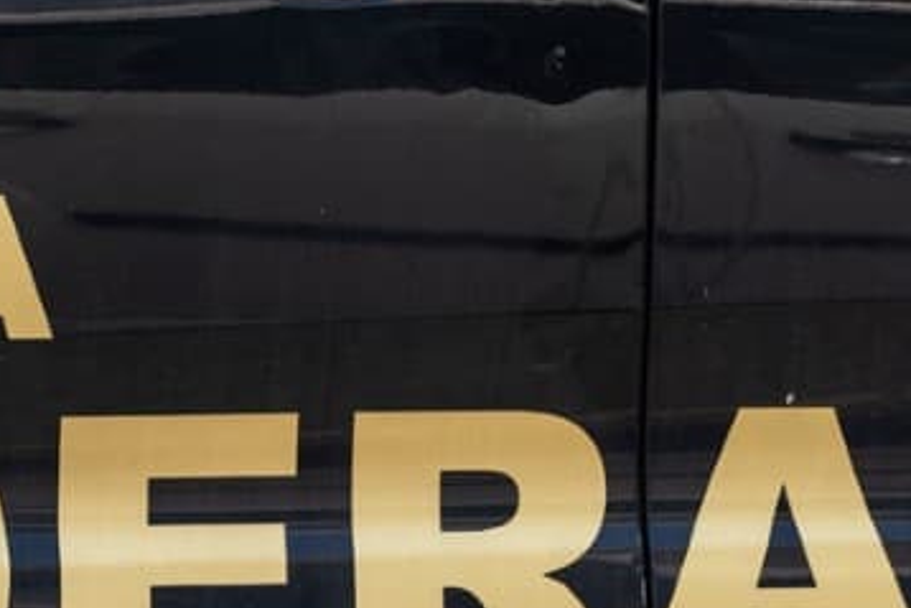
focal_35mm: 362
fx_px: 9164
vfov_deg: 3.8
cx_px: -57
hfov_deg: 5.7
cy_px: 242
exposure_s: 1/800
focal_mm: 120
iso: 200
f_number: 4
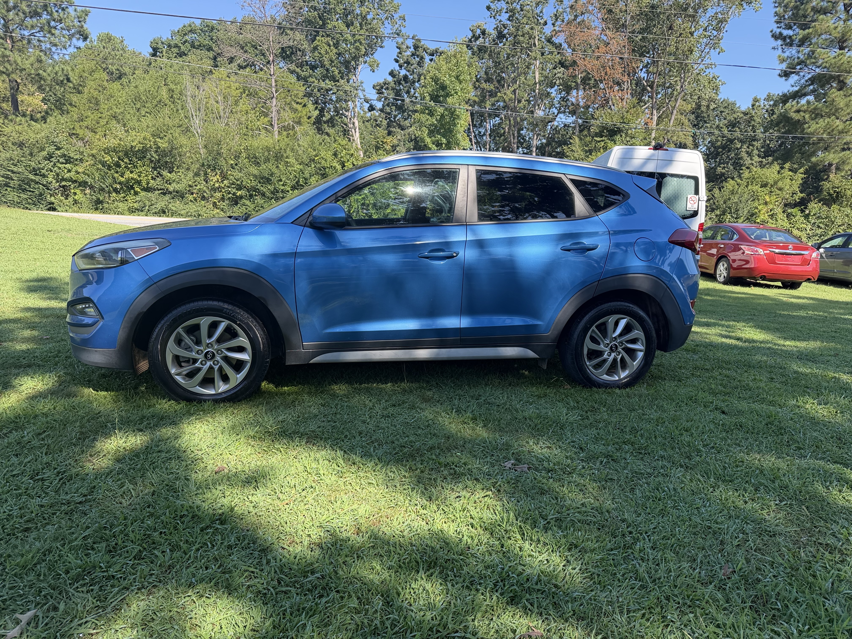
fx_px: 591
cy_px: 320
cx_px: 426
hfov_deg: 71.6
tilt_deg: -10.9
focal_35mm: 24
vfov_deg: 56.8
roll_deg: -0.8
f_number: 1.78
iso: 100
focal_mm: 6.76
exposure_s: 1/1464
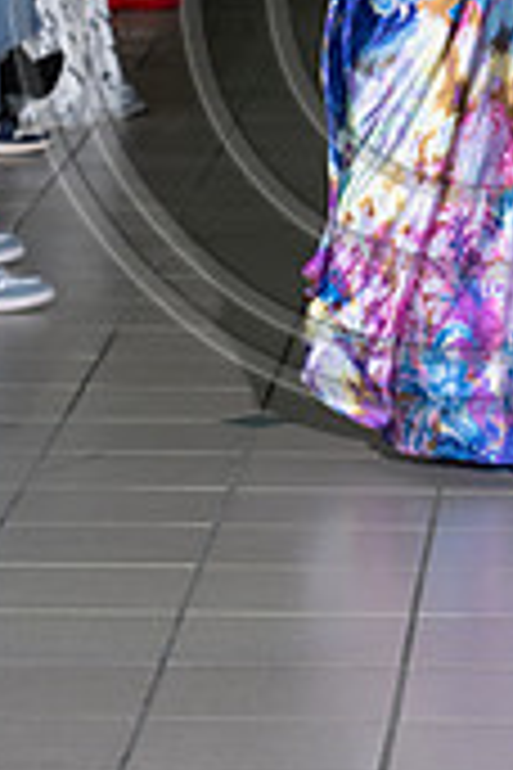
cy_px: -36
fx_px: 5899
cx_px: 464
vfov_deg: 7.4
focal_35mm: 276
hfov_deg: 5.0
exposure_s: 1/160
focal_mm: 105
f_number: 5.6
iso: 1250
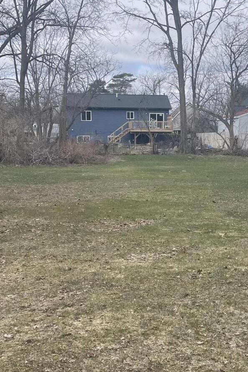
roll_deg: +0.1
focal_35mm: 61
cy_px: 216
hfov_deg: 22.0
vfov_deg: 32.8
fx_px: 631
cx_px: 200
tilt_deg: -9.2
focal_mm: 4.2
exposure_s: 1/2174
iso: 32
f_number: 1.6
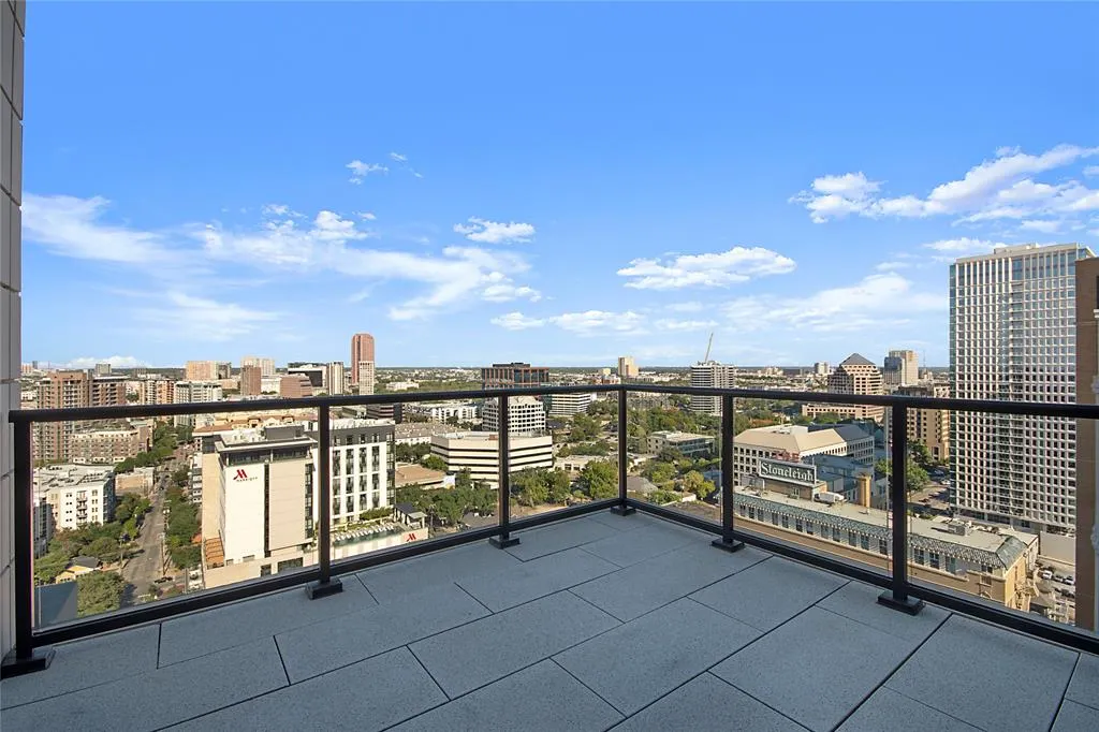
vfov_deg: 77.3
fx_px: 458
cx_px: 550
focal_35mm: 15
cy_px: 366
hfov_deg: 100.4
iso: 100
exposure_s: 1/400
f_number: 8
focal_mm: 10
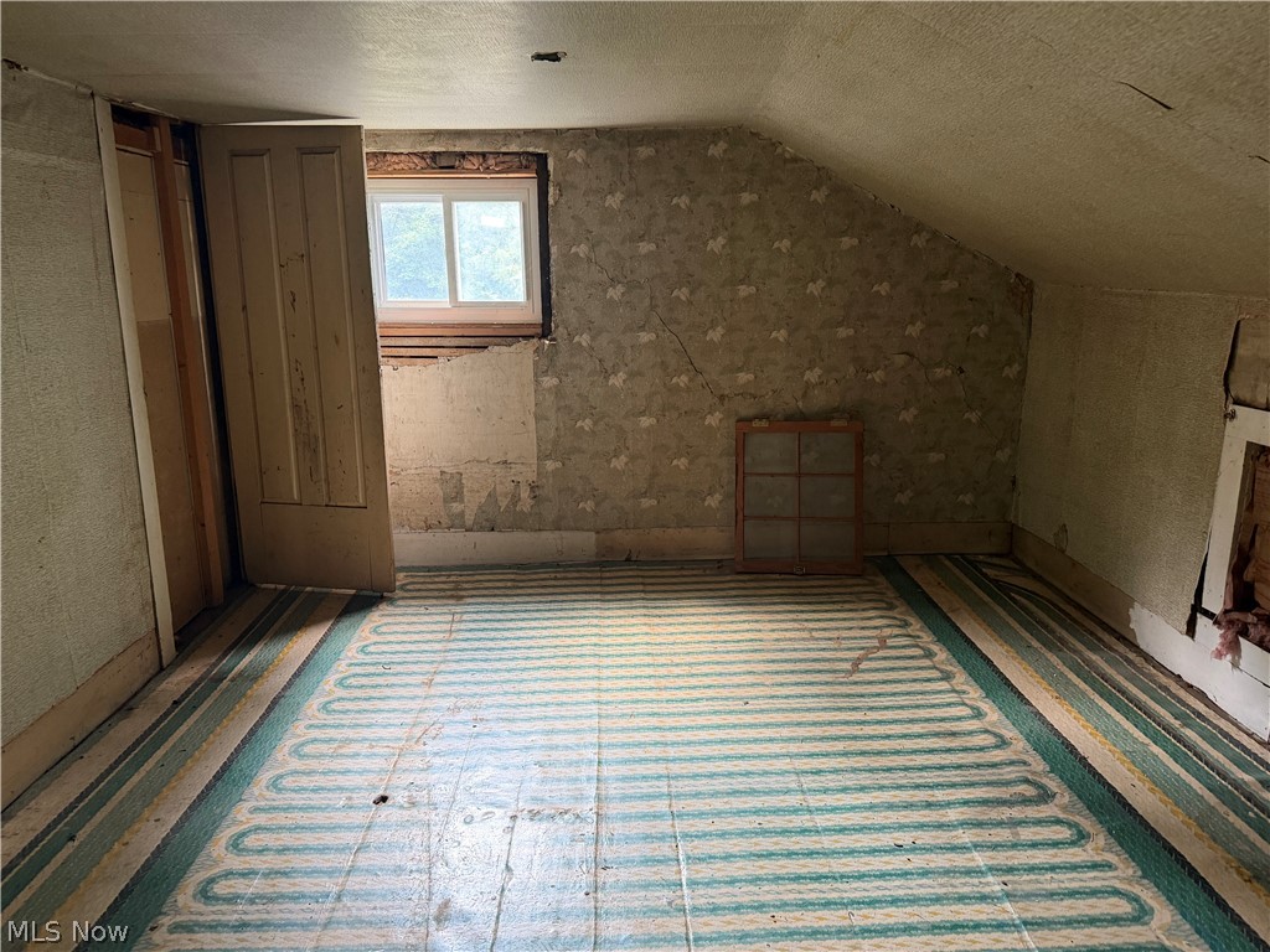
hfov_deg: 71.6
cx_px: 635
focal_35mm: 24
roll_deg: +0.9
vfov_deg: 56.8
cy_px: 476
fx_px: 881
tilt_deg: -11.6
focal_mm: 6.76
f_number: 1.78
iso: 320
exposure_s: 1/60
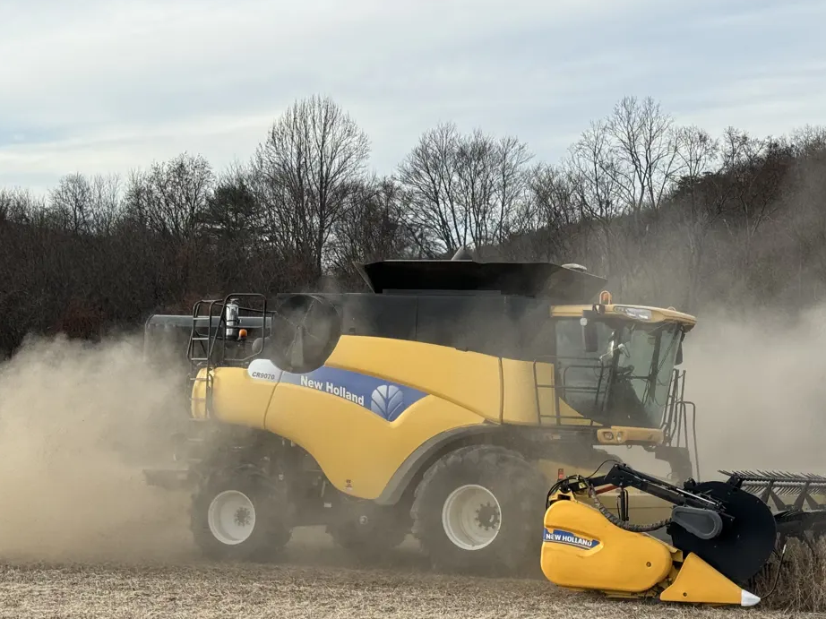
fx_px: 1789
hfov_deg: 25.9
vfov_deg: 19.6
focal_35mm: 75
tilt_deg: -1.9
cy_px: 422
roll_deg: -0.5
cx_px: 547
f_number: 1.78
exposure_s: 1/1869
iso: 64
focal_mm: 6.76
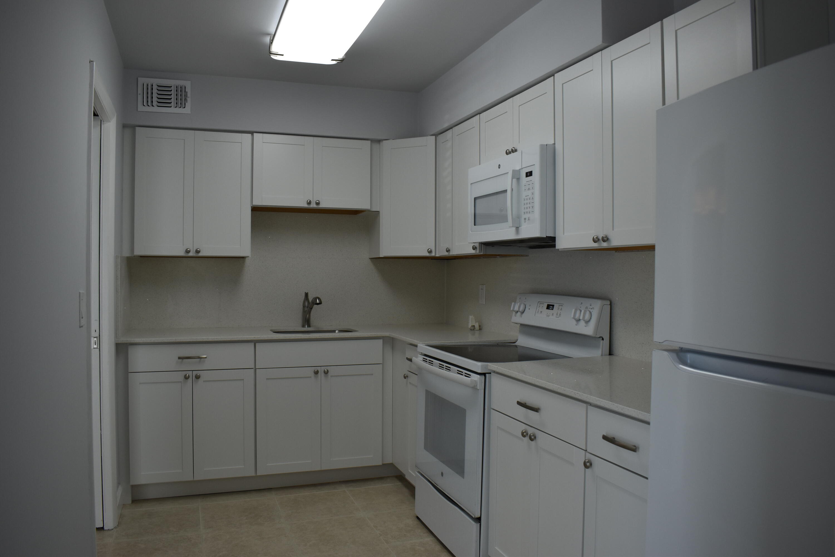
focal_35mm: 27
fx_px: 626
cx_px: 418
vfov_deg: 47.9
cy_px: 278
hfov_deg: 67.4
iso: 400
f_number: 5
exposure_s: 1/250
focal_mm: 18
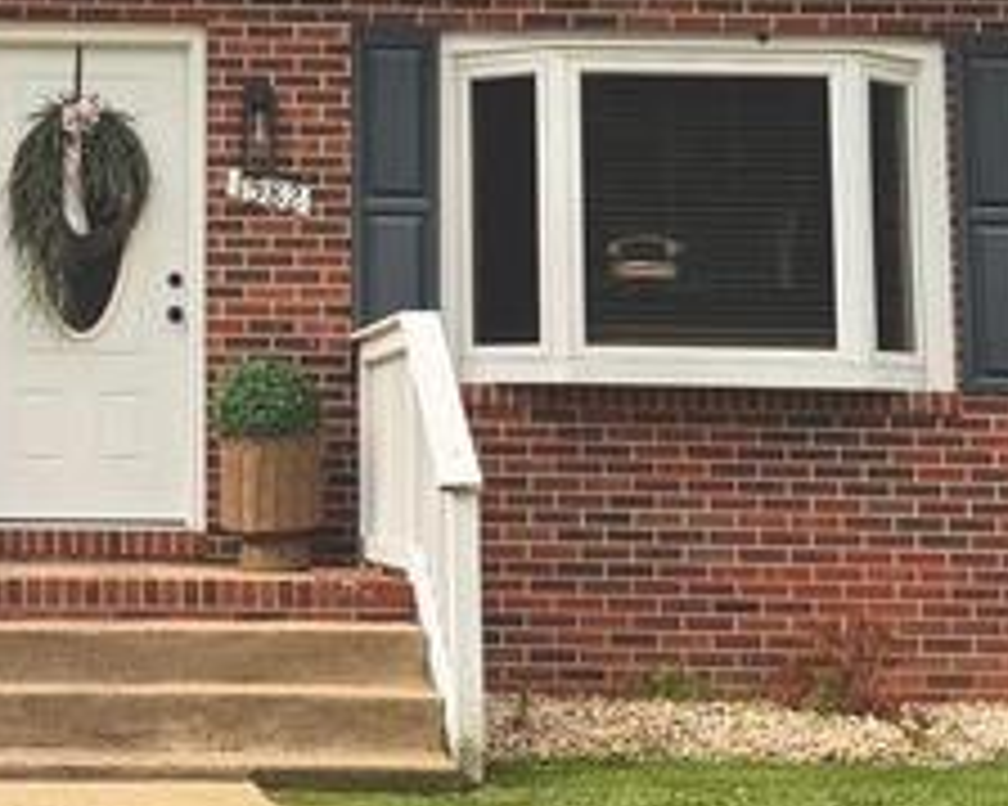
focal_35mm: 107
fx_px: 3191
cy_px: -23
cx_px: 27
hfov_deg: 17.6
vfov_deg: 14.1
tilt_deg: +8.7
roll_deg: -0.2
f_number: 1.78
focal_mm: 6.76
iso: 80
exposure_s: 1/5000
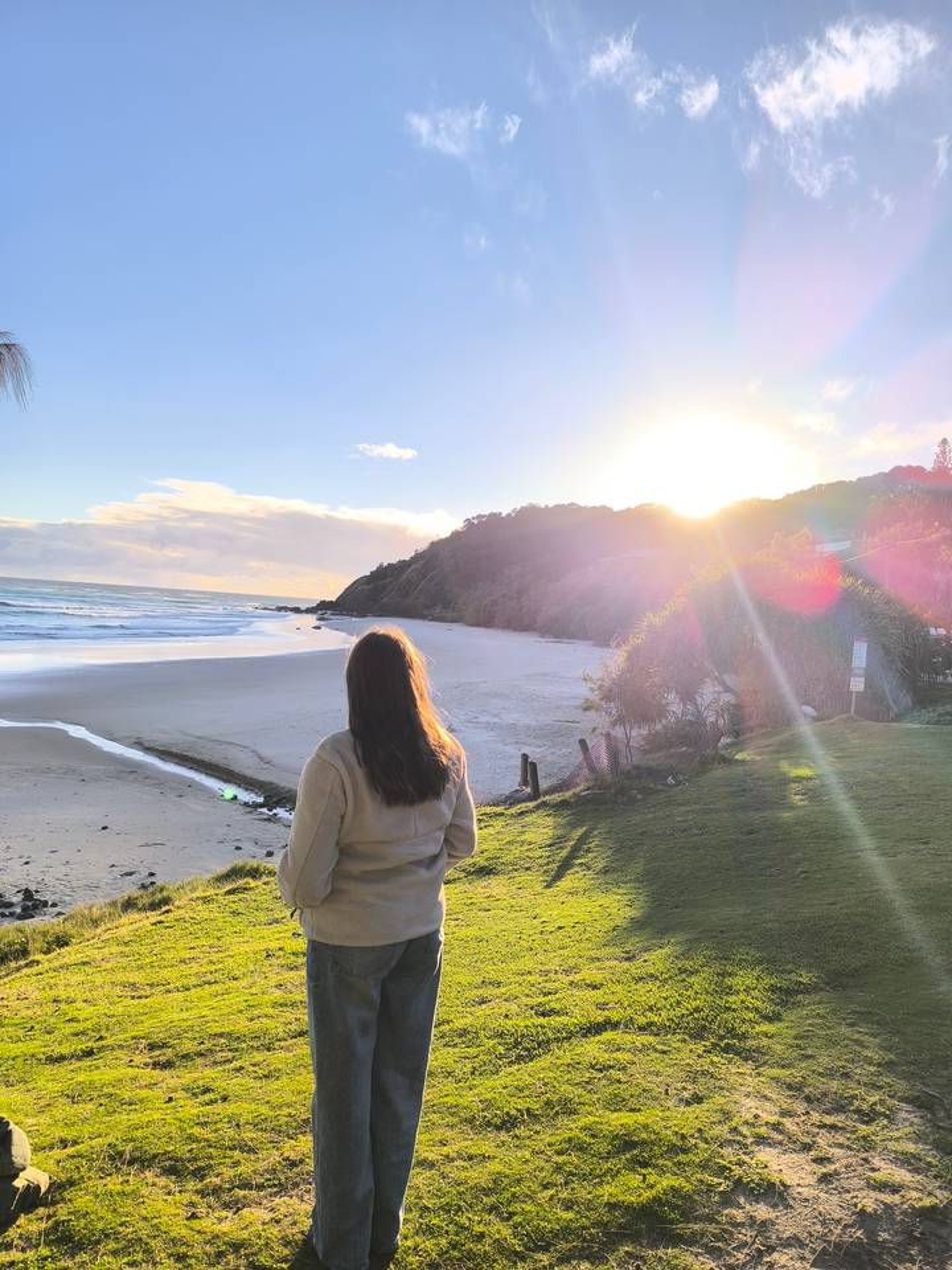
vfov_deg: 73.9
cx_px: 476
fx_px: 843
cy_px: 635
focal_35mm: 23
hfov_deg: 58.9
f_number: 1.65
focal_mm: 6.14
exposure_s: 1/638
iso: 50
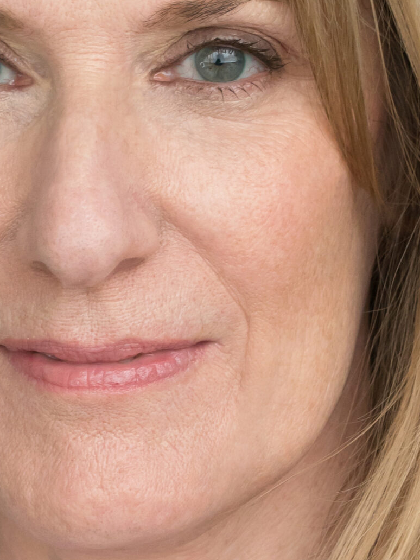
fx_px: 6406
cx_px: 169
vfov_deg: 5.0
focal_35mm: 396
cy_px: 385
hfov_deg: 3.8
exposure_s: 1/160
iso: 3200
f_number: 14
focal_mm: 166
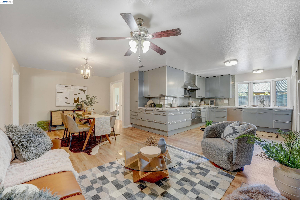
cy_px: 100
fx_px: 117
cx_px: 150
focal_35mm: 14
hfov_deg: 104.3
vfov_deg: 81.2
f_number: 8
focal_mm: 14
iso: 640
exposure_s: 1/13
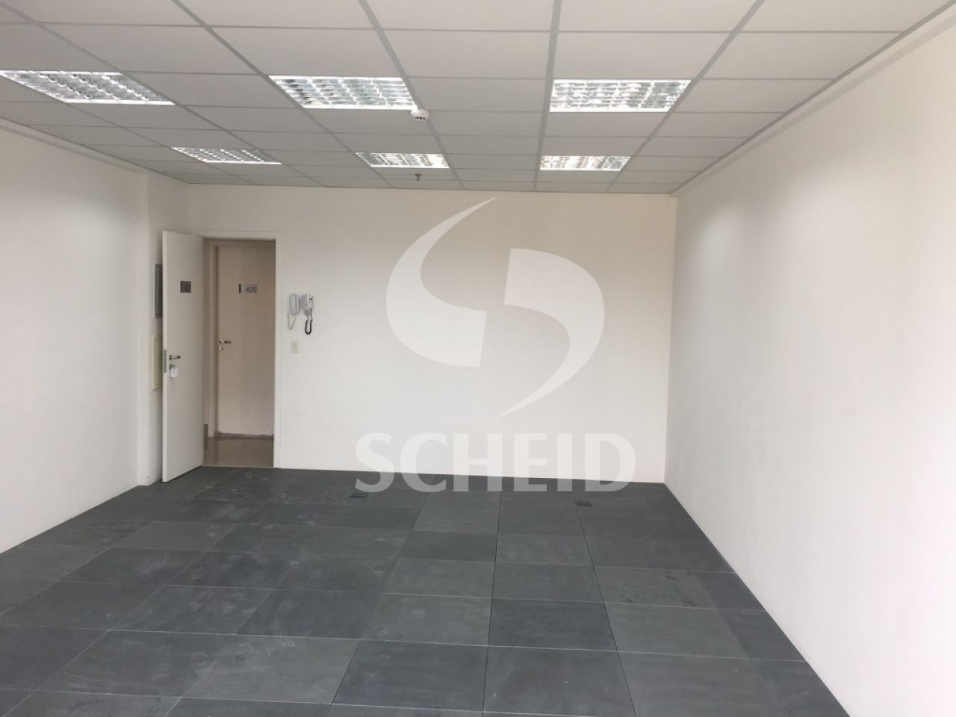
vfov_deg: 48.2
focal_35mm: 29
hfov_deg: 61.7
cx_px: 478
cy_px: 358
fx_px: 801
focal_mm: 4.15
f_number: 2.2
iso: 25
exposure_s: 1/71
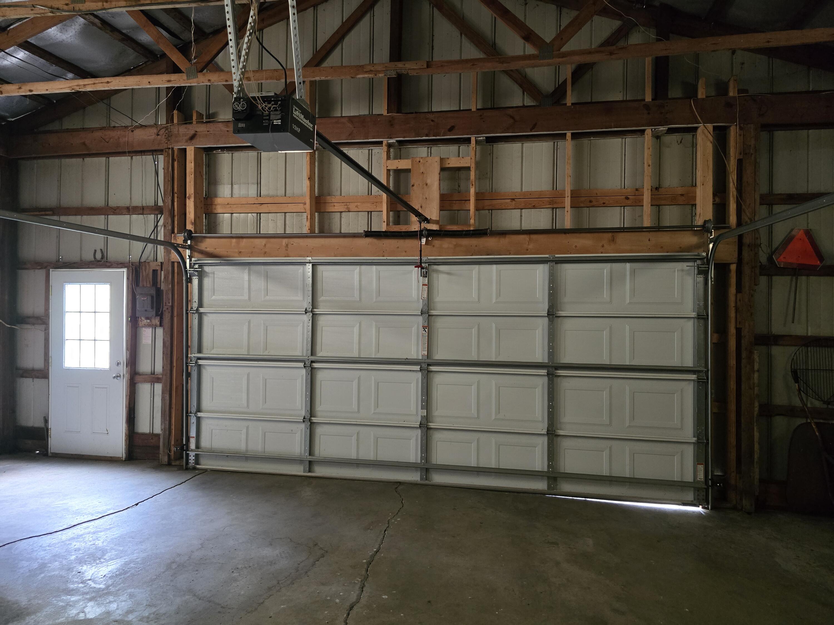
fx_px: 554
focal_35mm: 23
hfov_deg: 73.9
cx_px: 417
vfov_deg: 58.9
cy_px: 312
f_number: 1.7
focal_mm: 6.3
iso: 1250
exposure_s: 1/60
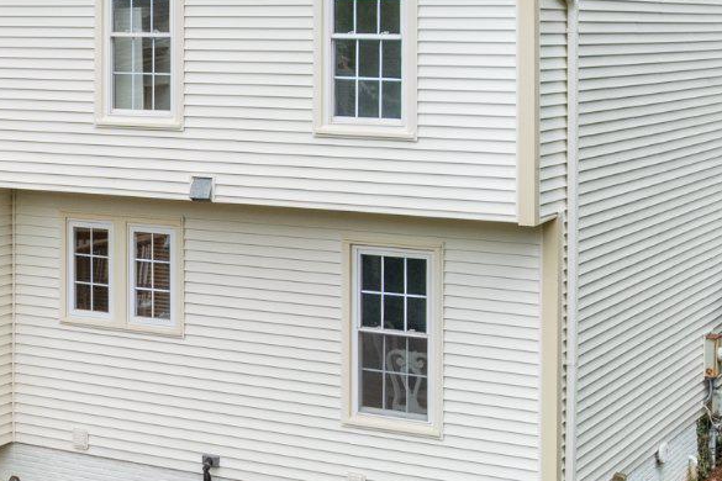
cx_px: 91
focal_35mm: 77
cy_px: 374
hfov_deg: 25.6
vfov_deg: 17.6
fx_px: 1544
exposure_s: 1/730
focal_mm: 8.38
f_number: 2.8
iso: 100
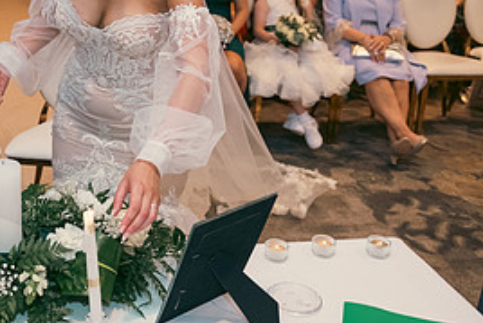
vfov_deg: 25.6
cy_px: 69
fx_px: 698
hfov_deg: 35.9
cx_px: 50
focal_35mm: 52
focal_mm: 24
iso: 800
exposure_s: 1/160
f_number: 3.5
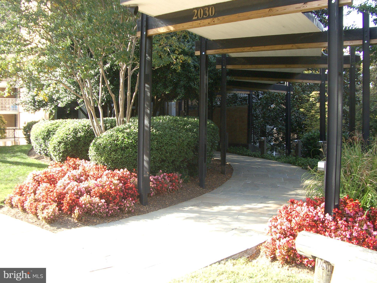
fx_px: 381
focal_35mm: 35
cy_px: 142
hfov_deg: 52.6
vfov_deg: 40.7
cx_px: 188
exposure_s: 1/100
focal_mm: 5.8
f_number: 2.6
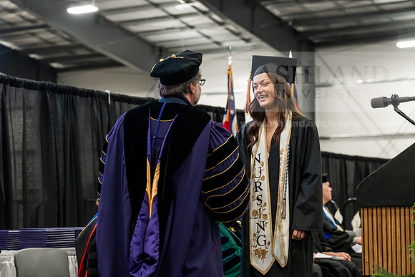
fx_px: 992
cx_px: 208
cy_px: 138
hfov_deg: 23.6
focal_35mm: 86
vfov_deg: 15.9
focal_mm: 86
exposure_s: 1/200
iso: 4000
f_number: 4.5
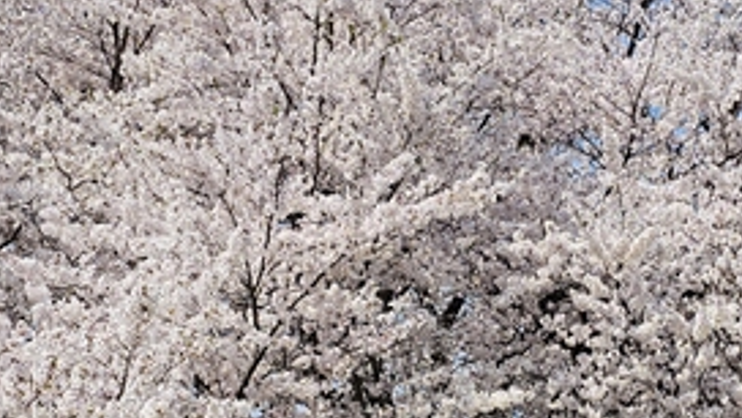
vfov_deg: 13.1
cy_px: 284
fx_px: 1810
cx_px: 513
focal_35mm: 92
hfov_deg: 23.0
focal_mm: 6.3
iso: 10
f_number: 1.7
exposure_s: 1/775
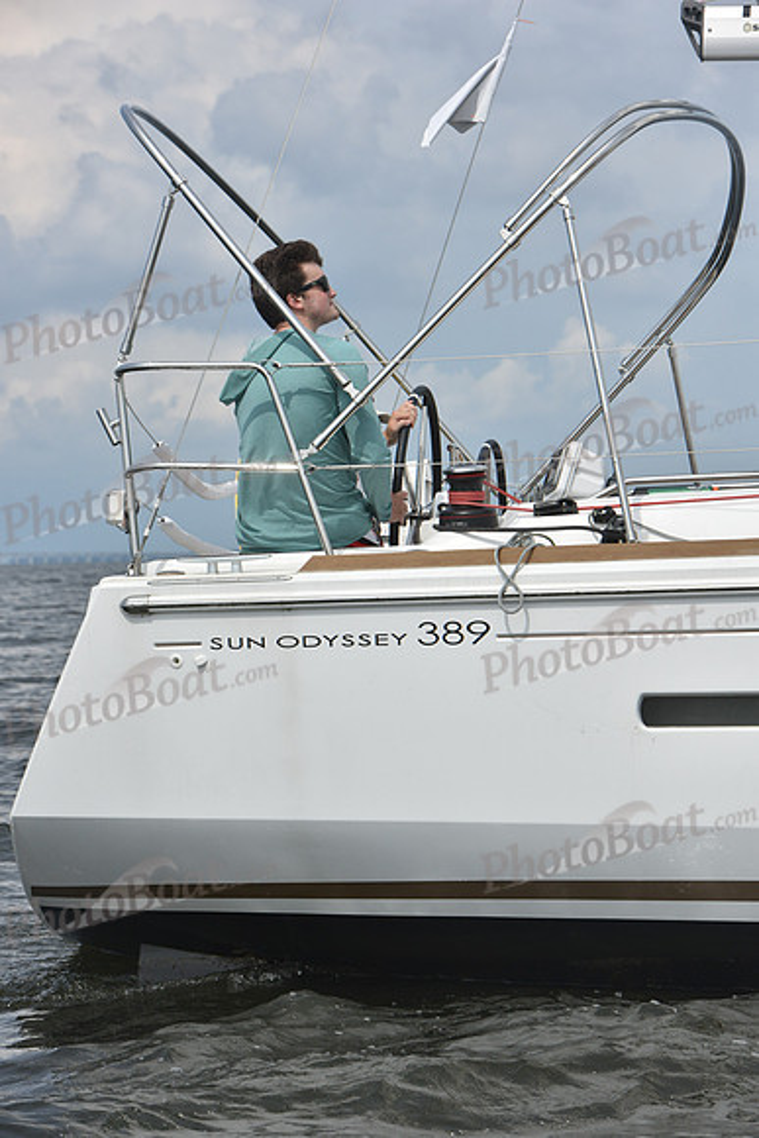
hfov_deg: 10.2
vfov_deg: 15.2
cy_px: 569
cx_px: 380
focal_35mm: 135
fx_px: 4266
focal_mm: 135
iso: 320
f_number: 10
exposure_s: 1/1250
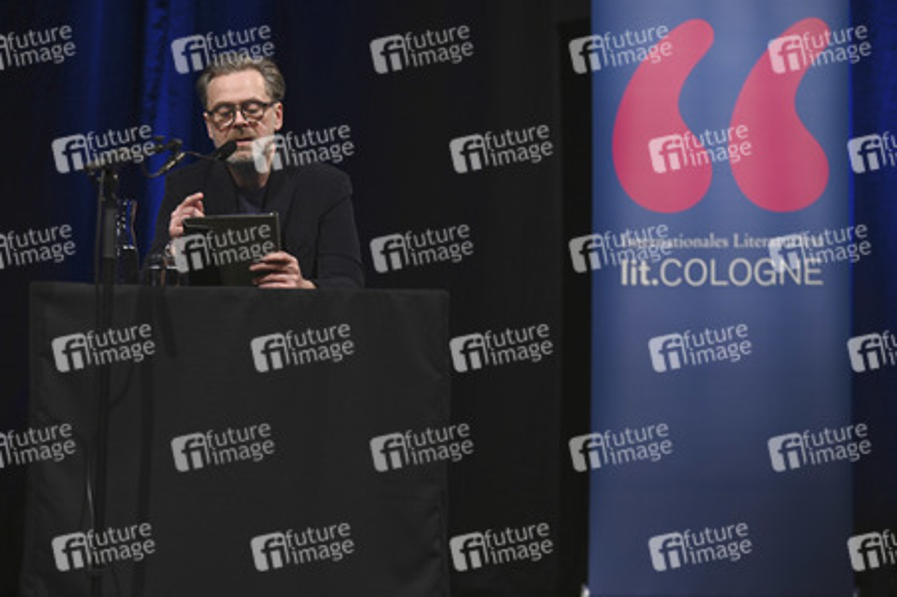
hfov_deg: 19.5
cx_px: 448
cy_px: 298
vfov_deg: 13.0
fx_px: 2614
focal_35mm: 105
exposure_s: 1/250
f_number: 3.2
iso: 1250
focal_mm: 105
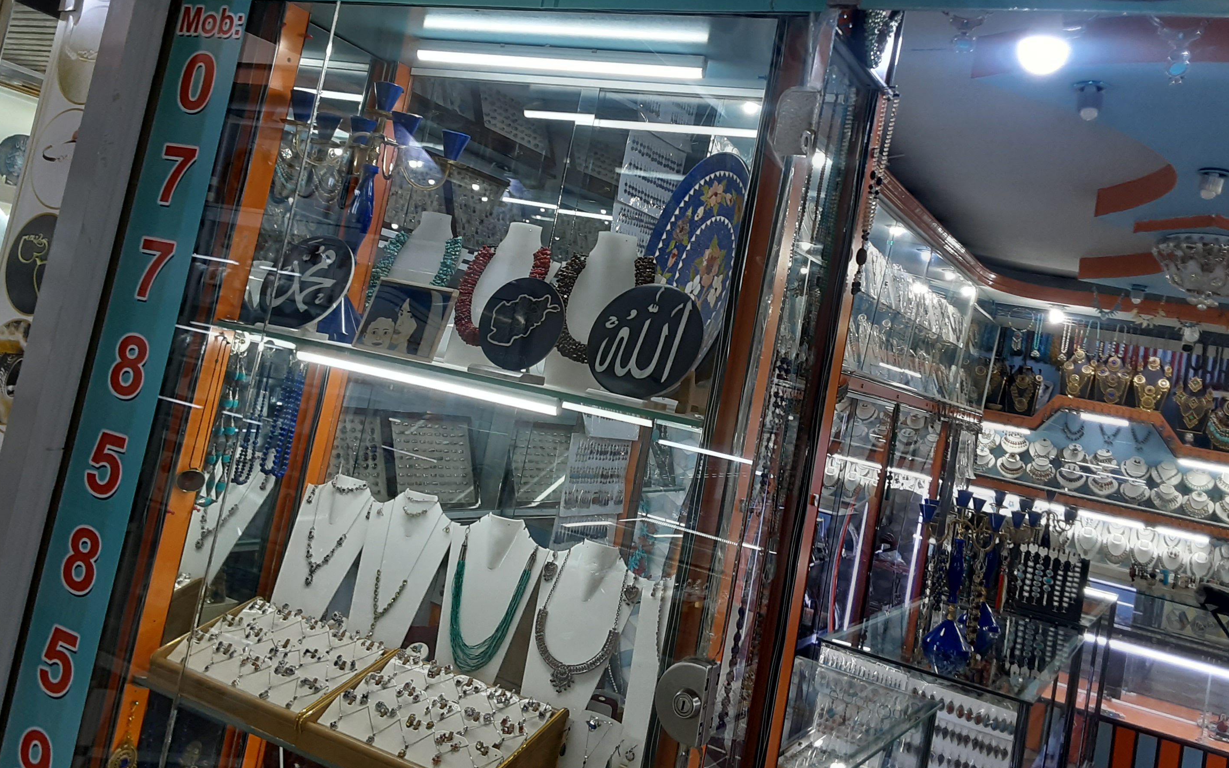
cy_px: 282
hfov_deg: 56.7
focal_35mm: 34
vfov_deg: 37.0
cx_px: 629
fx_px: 1139
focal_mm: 2.9
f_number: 1.9
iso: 80
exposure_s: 1/40
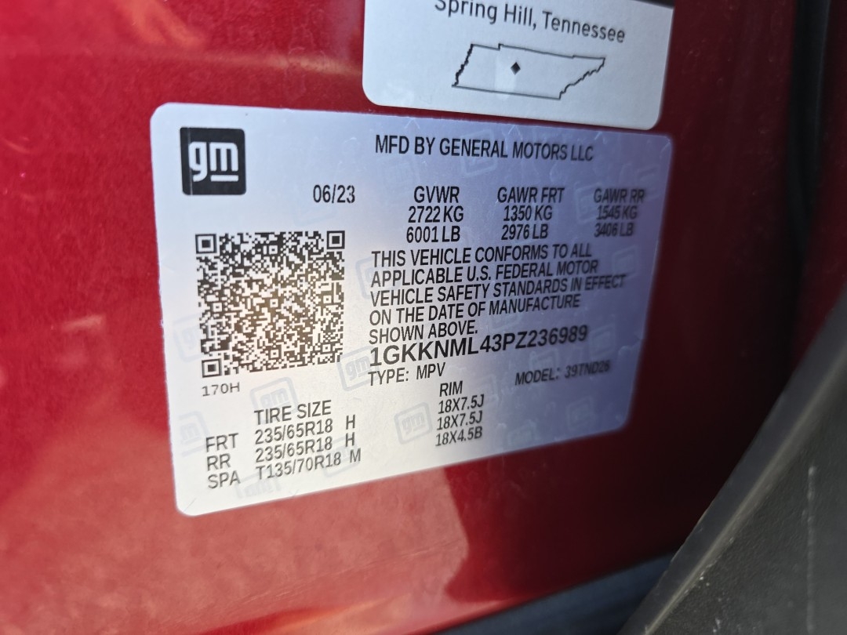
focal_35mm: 23
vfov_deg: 58.9
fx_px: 563
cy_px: 318
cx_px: 424
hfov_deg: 73.9
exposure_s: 1/120
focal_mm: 6.3
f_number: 1.7
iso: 200
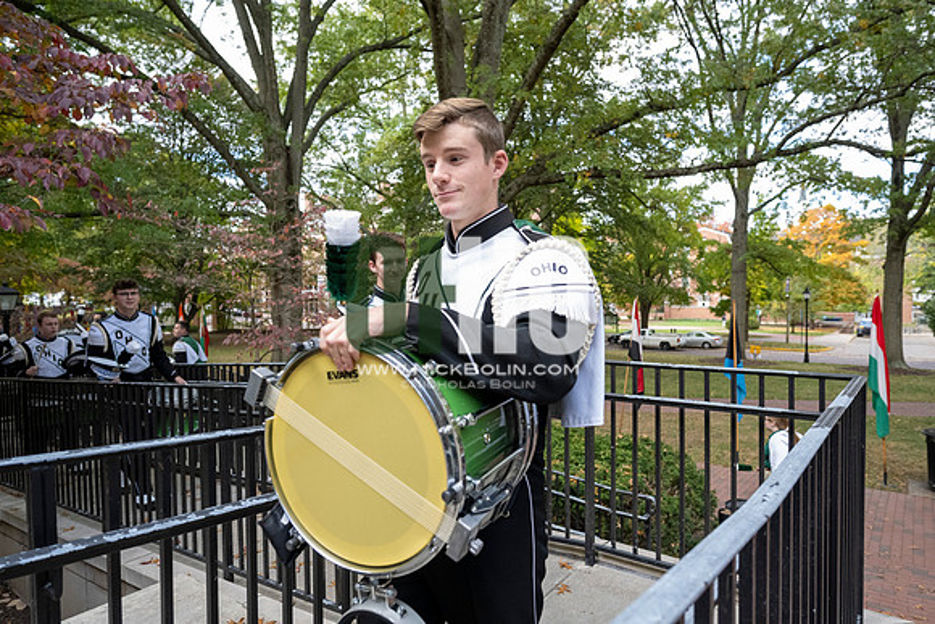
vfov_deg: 57.3
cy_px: 312
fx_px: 571
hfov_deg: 78.6
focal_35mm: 22
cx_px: 468
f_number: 4
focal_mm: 22
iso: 1600
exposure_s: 1/1000
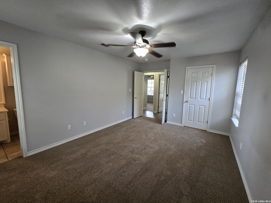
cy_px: 102
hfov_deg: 106.2
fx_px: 102
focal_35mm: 13
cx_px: 136
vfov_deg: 89.9
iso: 400
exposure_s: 1/60
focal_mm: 2.2
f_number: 2.2
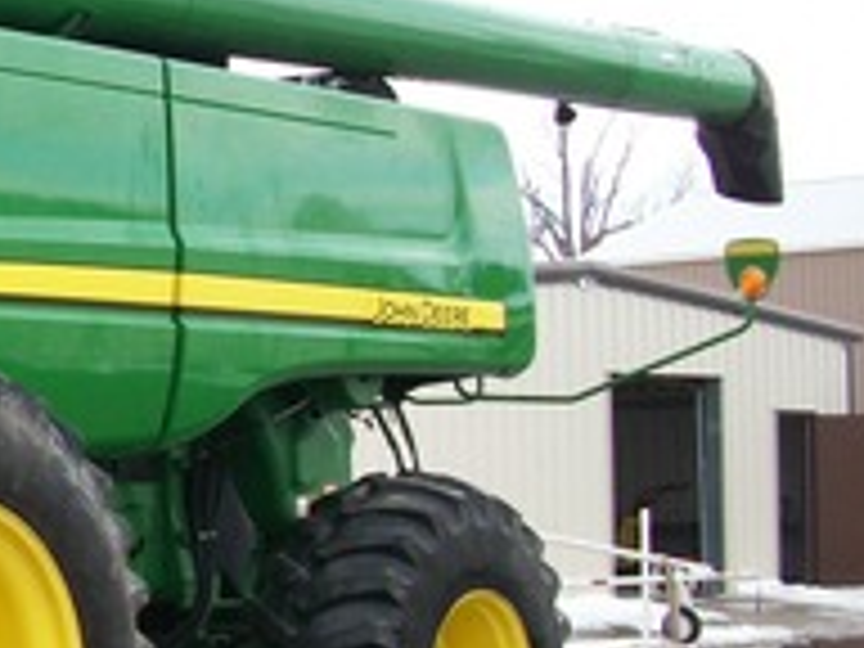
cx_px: -338
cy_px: 392
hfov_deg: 18.2
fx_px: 2471
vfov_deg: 14.9
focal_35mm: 99
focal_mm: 6.3
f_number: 3.1
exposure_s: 1/160
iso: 80
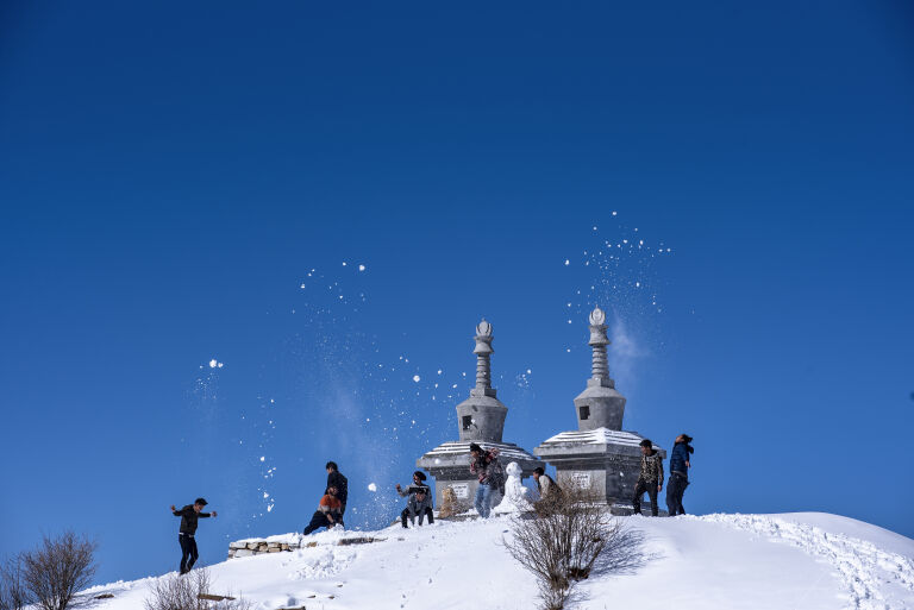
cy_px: 305
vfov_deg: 11.0
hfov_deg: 16.4
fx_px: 3175
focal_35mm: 125
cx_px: 457
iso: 100
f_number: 8
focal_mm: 125
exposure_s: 1/800
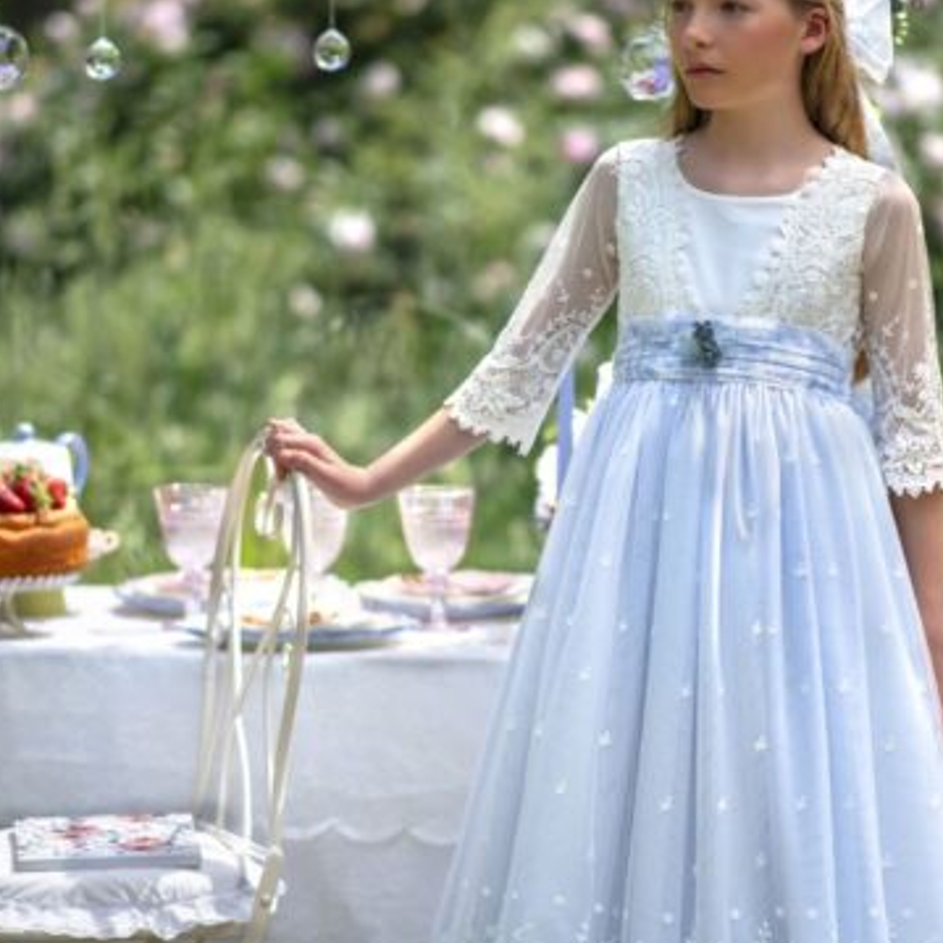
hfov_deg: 10.4
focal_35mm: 168
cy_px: 503
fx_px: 5178
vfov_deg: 10.4
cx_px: 531
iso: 31
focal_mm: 105
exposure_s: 1/4000
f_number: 1.4
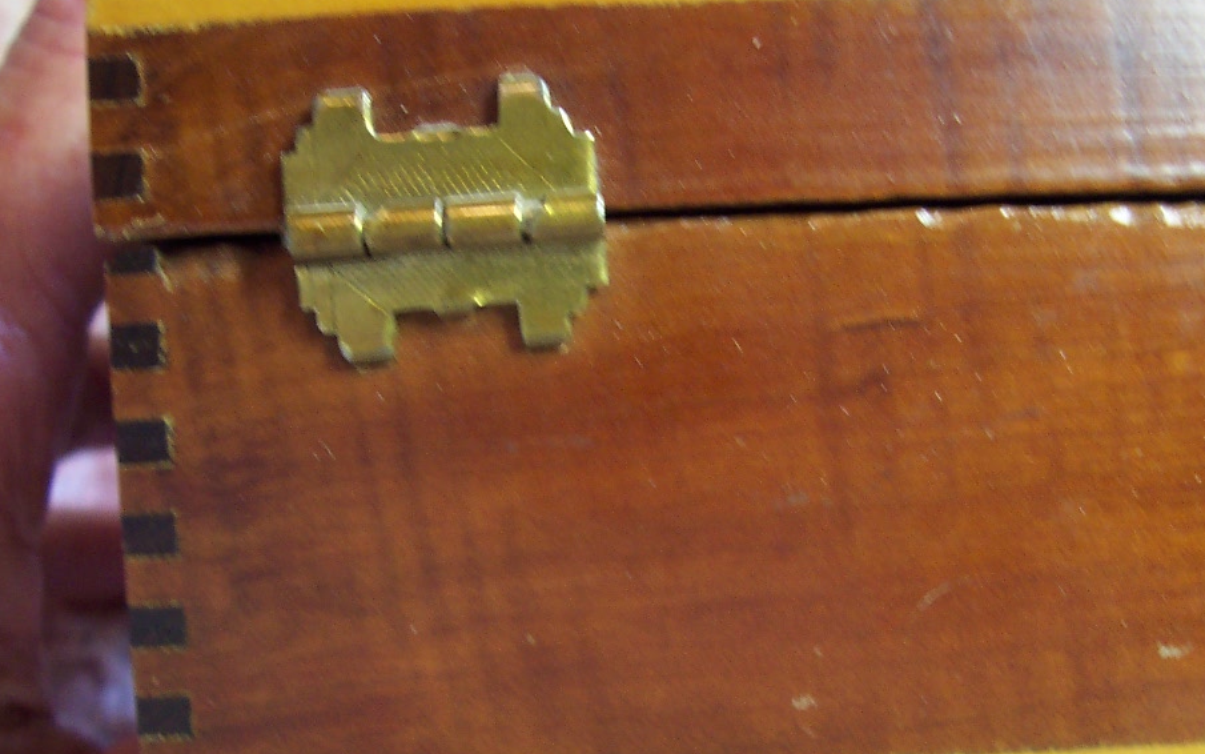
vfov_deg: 24.6
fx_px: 1708
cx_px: 724
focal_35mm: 52
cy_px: 579
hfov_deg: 38.7
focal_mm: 5.6
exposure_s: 1/30
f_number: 2.8
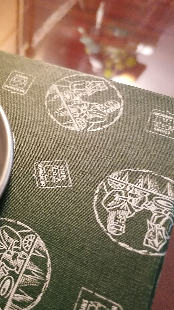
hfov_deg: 26.4
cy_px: 155
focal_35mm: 40
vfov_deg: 50.5
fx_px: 328
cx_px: -36
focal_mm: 4.75
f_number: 1.8
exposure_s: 1/16.7
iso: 800
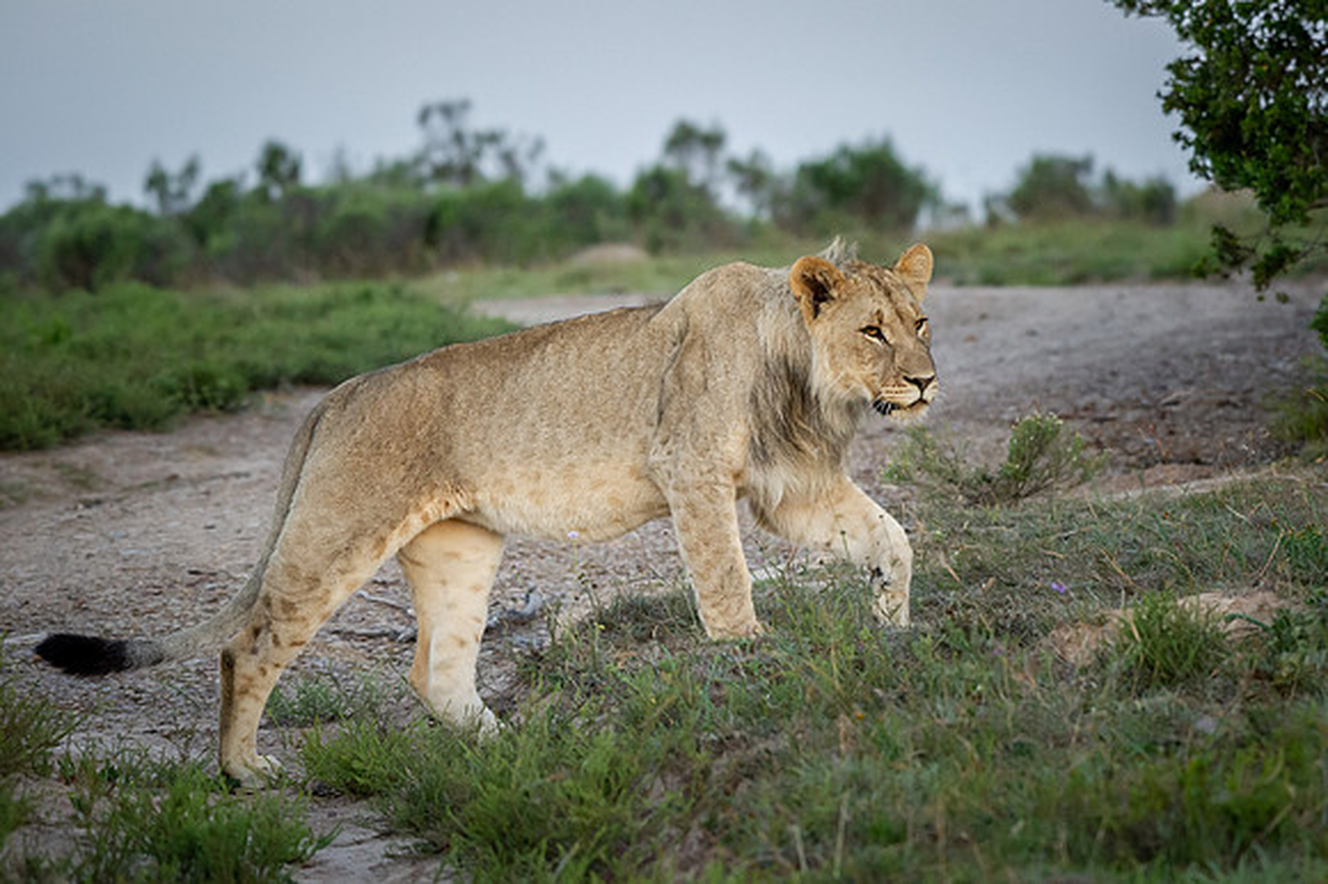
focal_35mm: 282
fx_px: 10401
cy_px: 421
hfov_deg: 7.3
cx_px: 749
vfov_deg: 4.9
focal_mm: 250
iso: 5600
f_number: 5.6
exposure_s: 1/1000
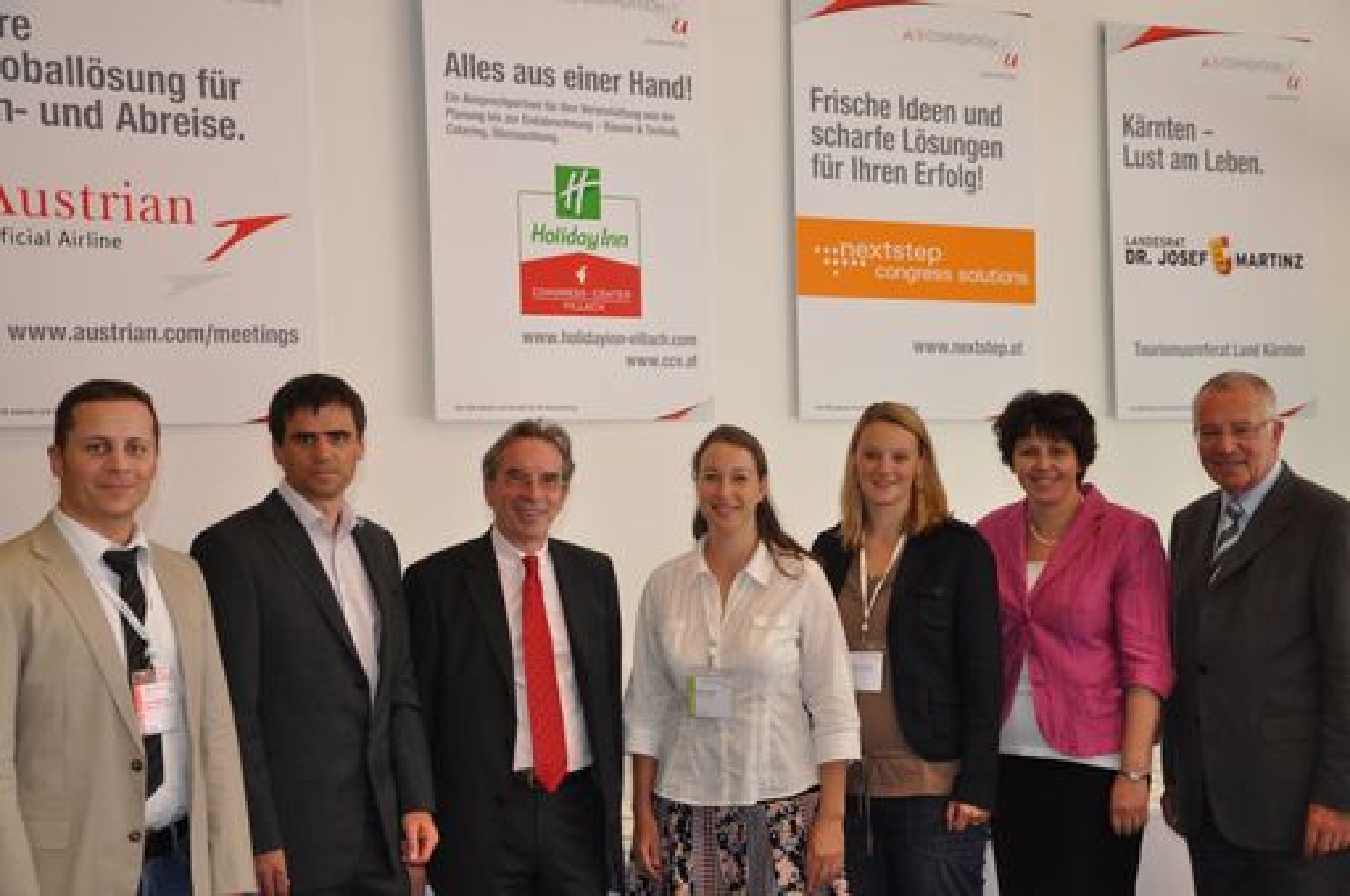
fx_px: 2247
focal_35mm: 60
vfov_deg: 22.6
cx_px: 675
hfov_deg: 33.4
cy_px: 448
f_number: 4.5
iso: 450
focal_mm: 40
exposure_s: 1/60
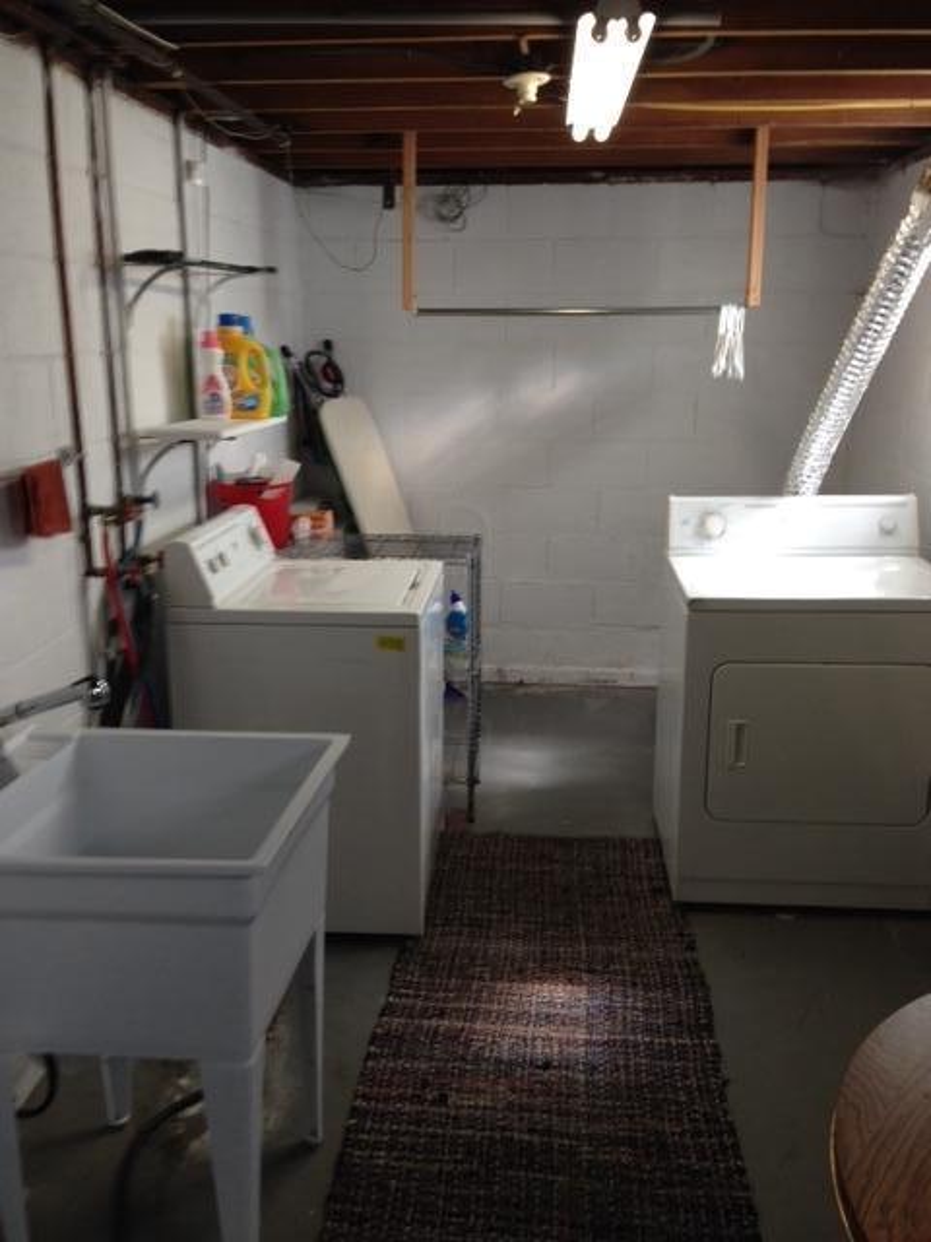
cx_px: 466
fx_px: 1183
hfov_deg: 42.9
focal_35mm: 33
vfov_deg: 55.4
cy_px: 621
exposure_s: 1/40
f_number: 2.4
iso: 64
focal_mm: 4.12
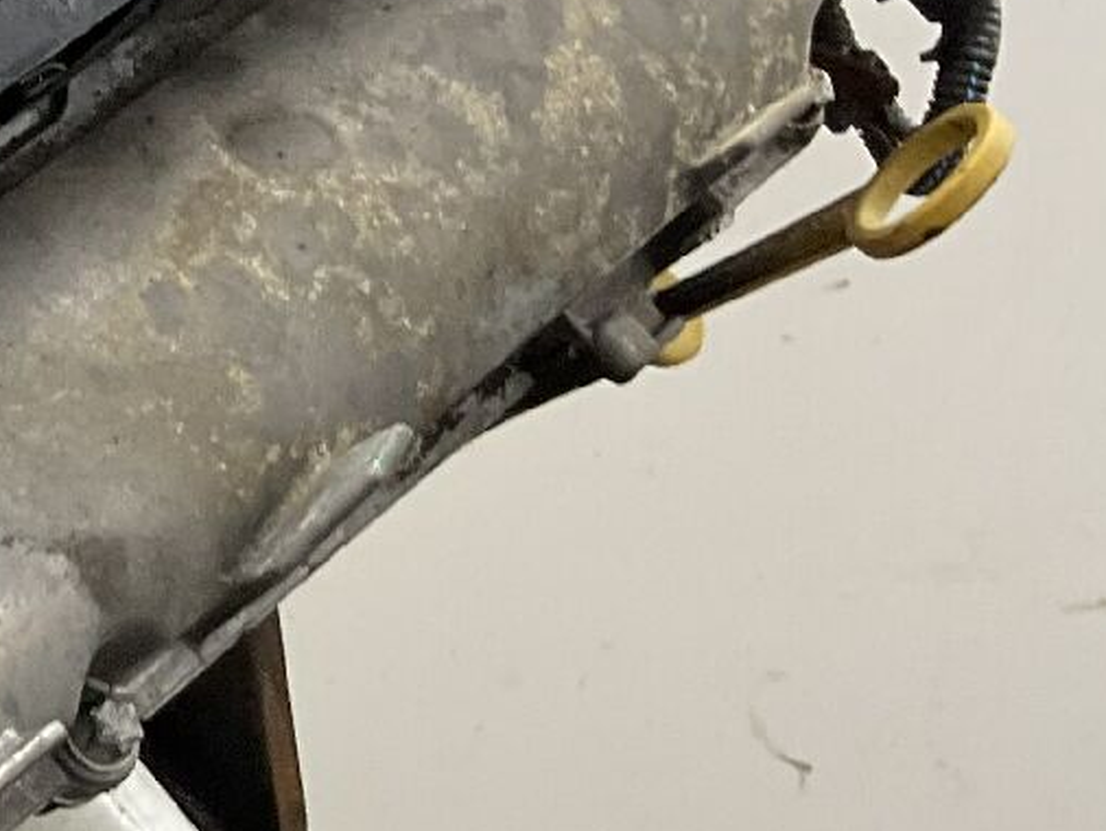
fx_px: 3516
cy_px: -138
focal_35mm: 110
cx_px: -894
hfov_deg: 15.4
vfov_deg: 13.2
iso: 64
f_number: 1.8
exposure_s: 1/100
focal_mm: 3
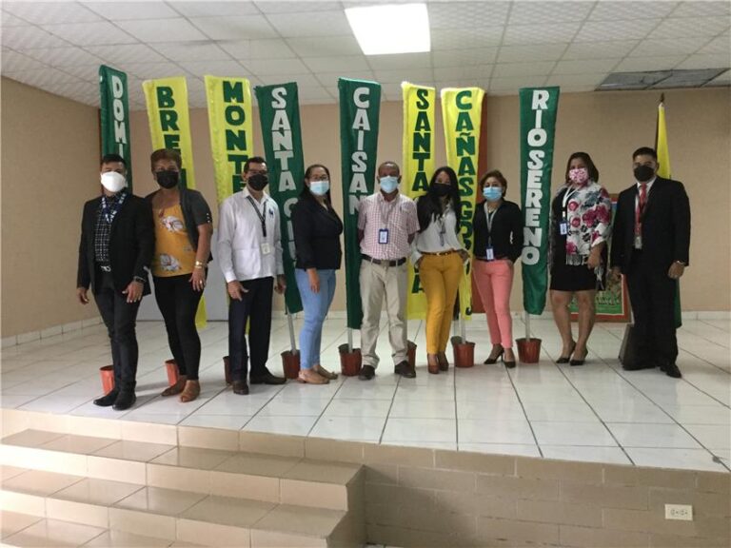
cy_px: 274
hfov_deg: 58.4
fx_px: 655
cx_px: 366
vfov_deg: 45.4
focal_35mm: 31
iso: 200
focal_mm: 3.3
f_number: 2.4
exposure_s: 1/17
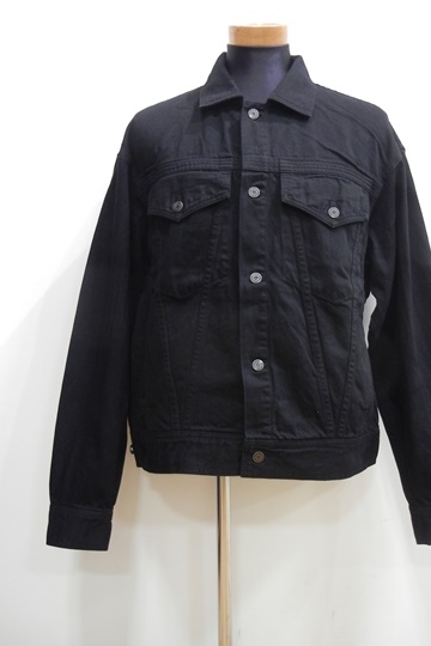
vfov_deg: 51.8
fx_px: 664
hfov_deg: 35.8
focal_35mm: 37
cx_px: 257
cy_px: 295
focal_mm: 5.4
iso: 400
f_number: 3.5
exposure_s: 1/16.3
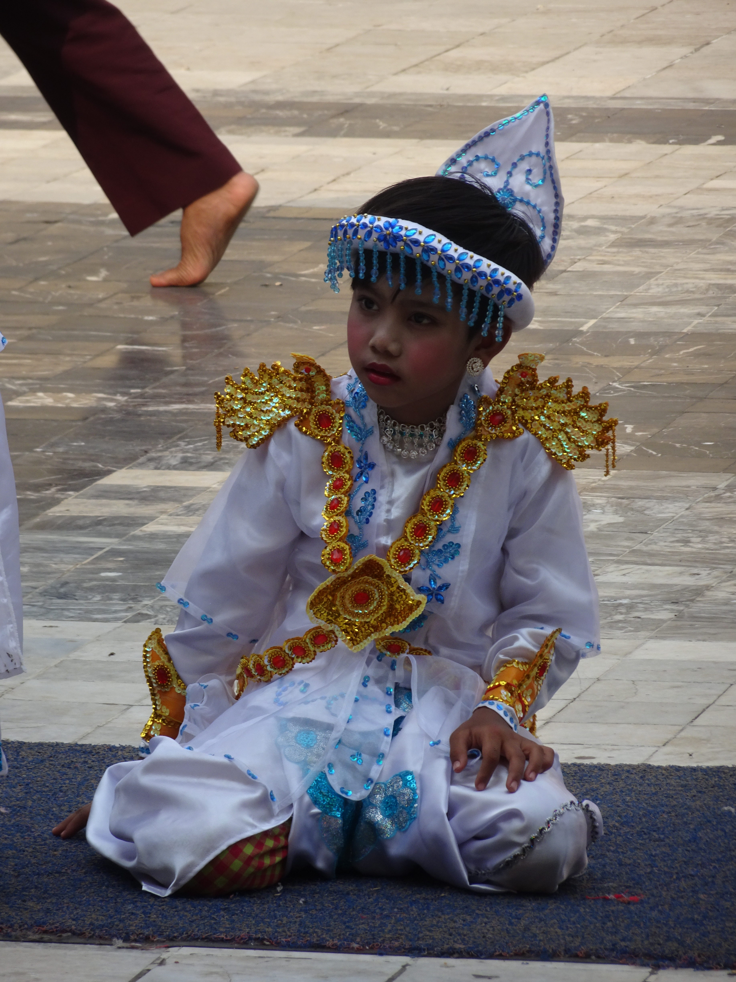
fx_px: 10064
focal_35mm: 355
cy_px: 491
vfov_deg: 5.6
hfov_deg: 4.2
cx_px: 368
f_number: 6.3
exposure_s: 1/250
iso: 80
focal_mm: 60.59
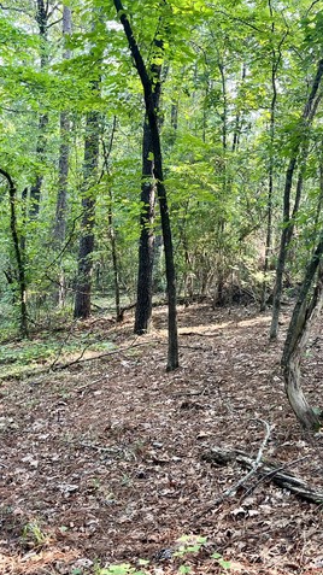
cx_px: 181
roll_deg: -4.0
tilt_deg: -6.9
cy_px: 288
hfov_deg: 31.1
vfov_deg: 52.8
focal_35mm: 38
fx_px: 579
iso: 100
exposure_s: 1/121
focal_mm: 5.1
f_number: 1.6
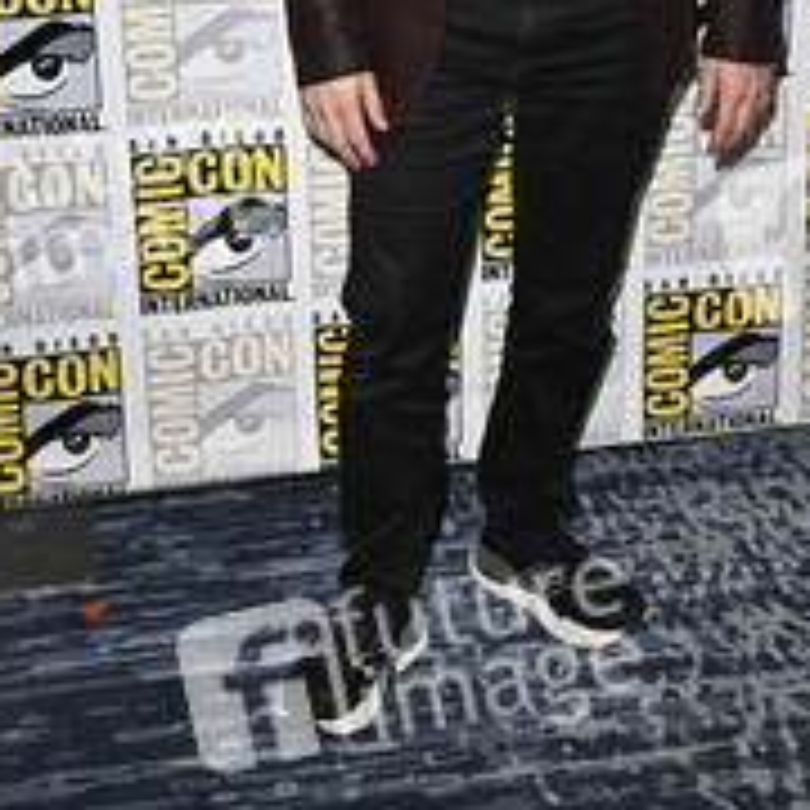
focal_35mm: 68
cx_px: 540
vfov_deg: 24.2
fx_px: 1800
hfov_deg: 25.2
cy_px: -9
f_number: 4.5
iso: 1250
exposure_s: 1/250
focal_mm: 36
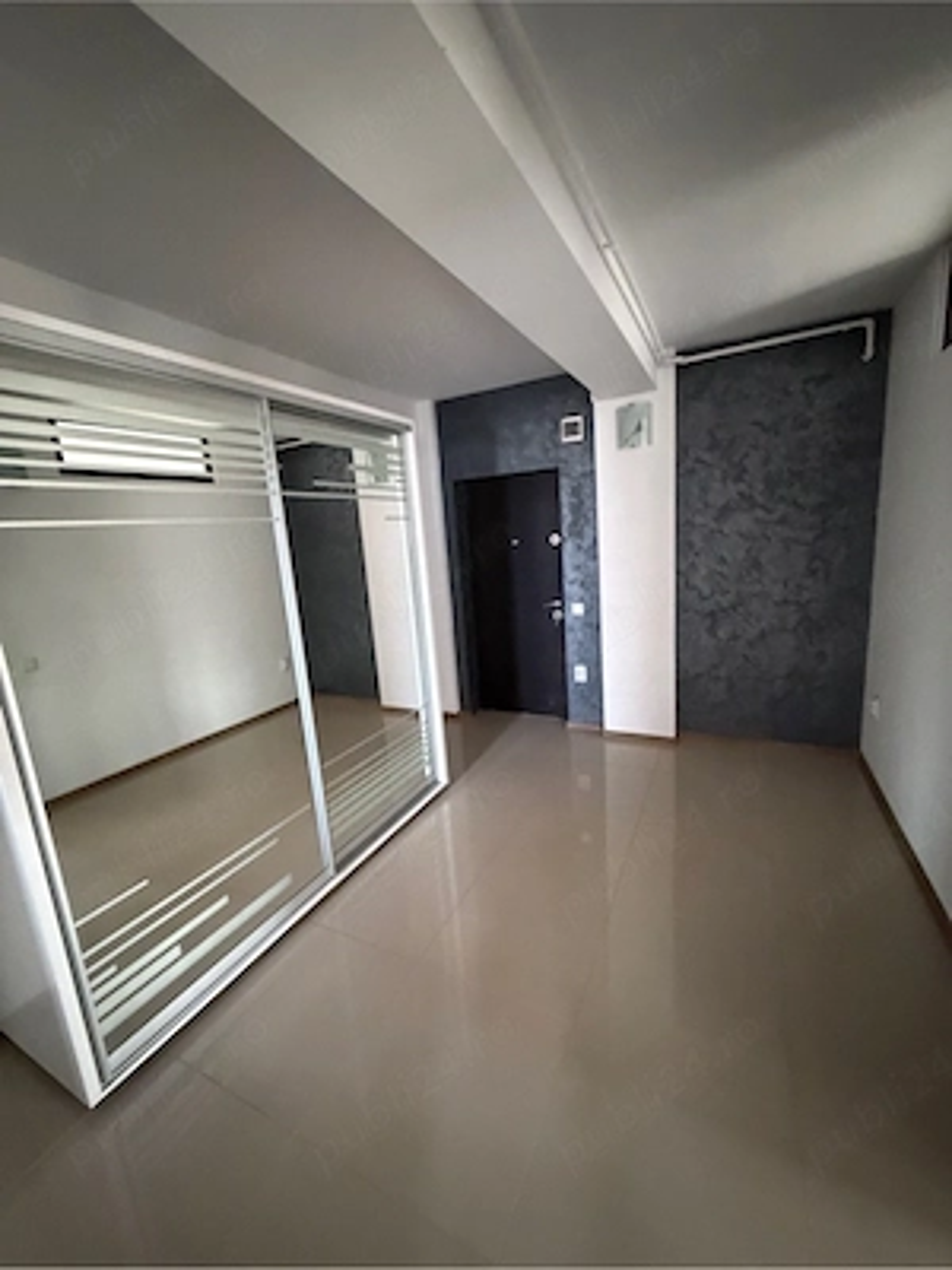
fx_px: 513
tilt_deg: -11.6
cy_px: 635
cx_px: 476
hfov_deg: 85.7
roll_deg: +4.3
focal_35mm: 14
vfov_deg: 102.1
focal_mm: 2.22
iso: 1250
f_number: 2.2
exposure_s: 1/40
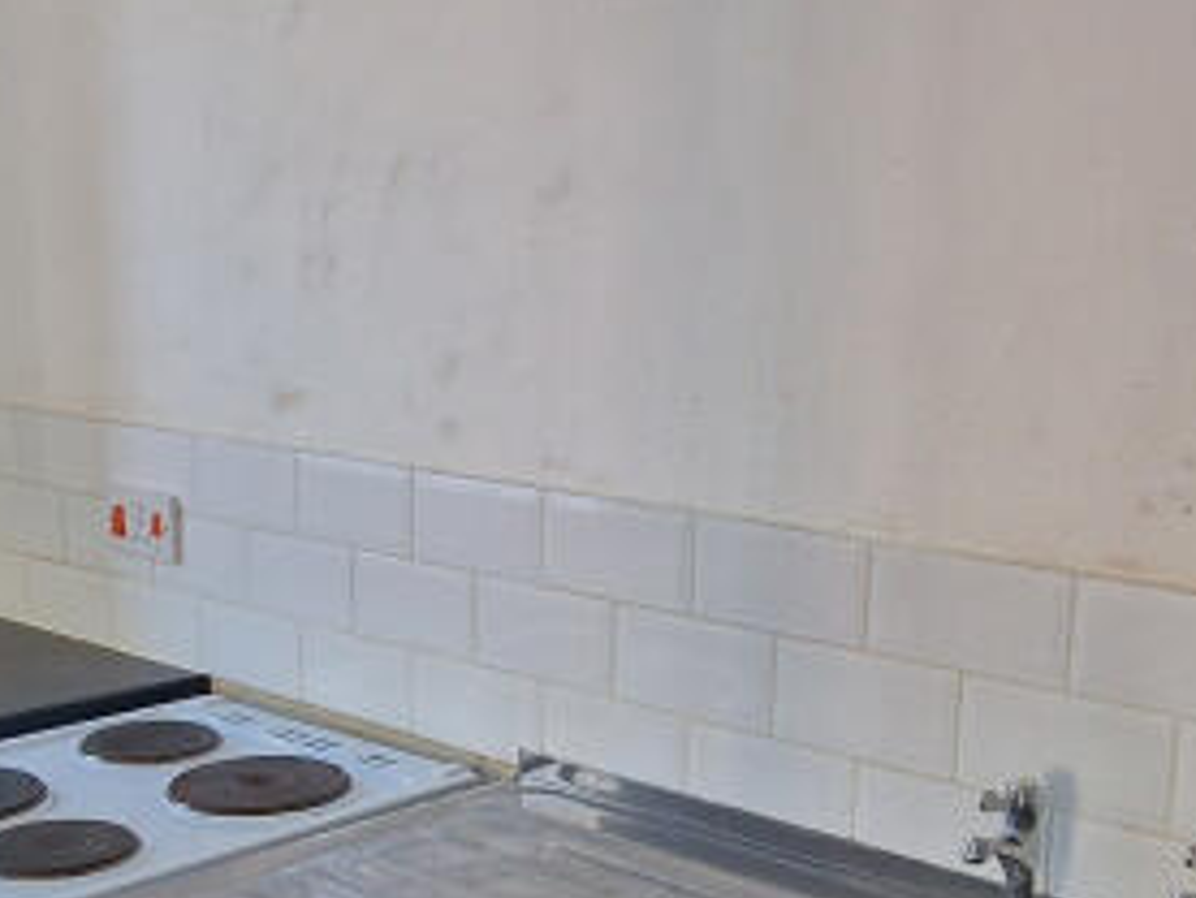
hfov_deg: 39.5
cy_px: 738
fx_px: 1659
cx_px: 708
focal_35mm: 48
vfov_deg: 29.5
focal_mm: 2.2
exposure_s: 1/50
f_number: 2.2
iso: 200
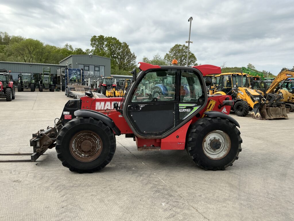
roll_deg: -2.2
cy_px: 110
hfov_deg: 63.4
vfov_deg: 49.7
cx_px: 147
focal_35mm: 28
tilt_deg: -2.2
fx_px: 238
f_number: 1.8
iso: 25
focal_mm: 3
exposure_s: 1/883
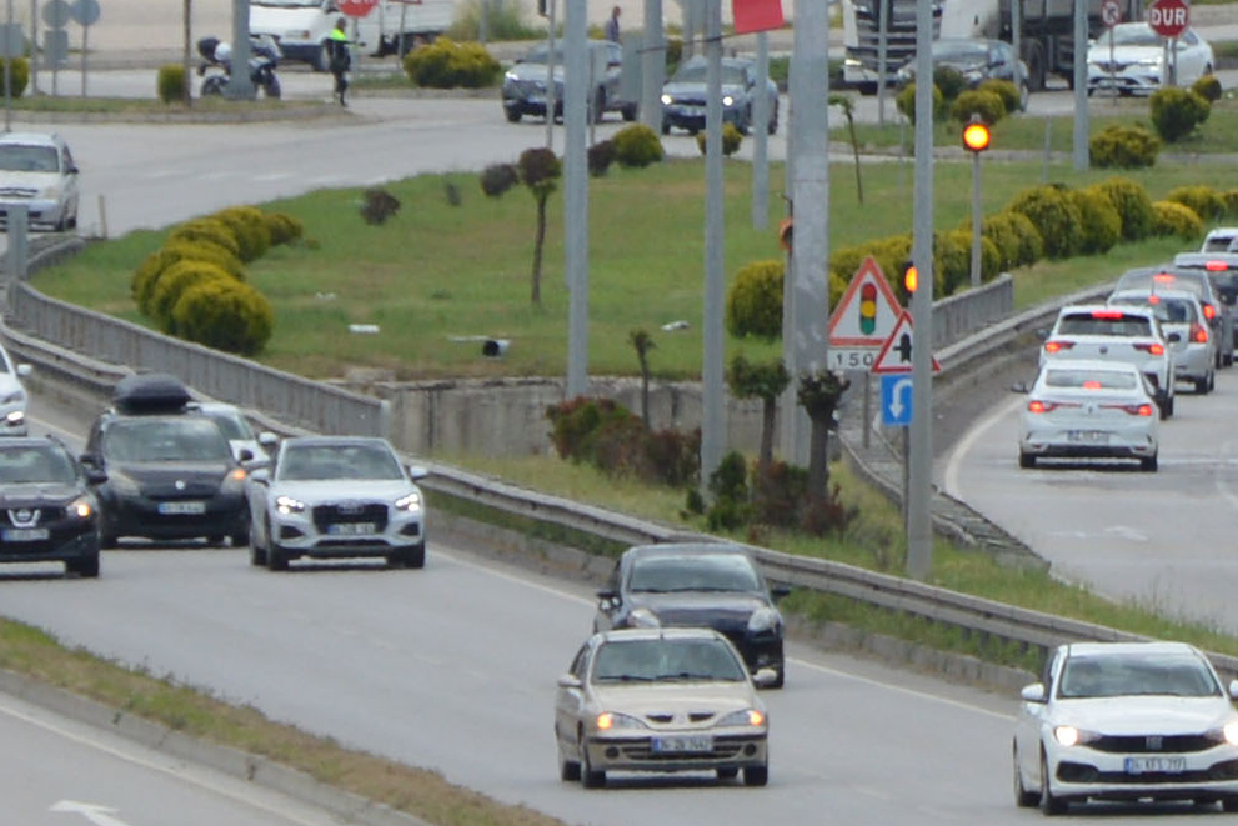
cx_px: 1025
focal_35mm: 450
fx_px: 15491
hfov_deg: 4.6
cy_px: 210
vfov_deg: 3.1
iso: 160
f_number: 5.6
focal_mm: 105
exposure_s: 1/500
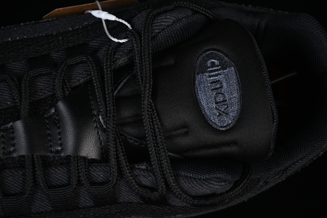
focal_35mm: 75
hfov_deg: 27.0
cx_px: 164
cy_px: 109
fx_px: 681
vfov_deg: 18.2
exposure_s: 1/50
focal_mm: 50
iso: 160
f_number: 6.3
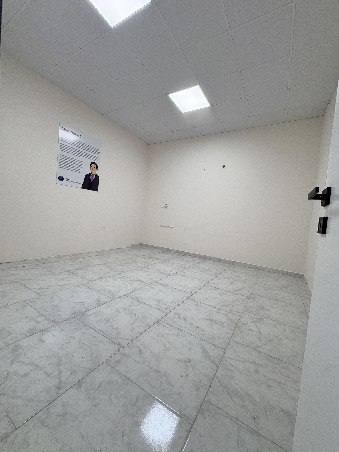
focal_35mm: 14
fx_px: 183
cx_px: 170
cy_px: 226
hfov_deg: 85.7
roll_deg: -5.4
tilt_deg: -2.8
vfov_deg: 102.1
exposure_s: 1/100
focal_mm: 2.22
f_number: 2.2
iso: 125
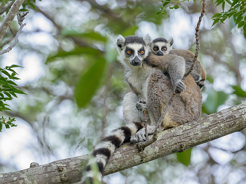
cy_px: 50
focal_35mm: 633
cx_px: 122
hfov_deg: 3.1
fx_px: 4497
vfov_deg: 2.3
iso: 2800
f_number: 4
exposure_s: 1/1000
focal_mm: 400
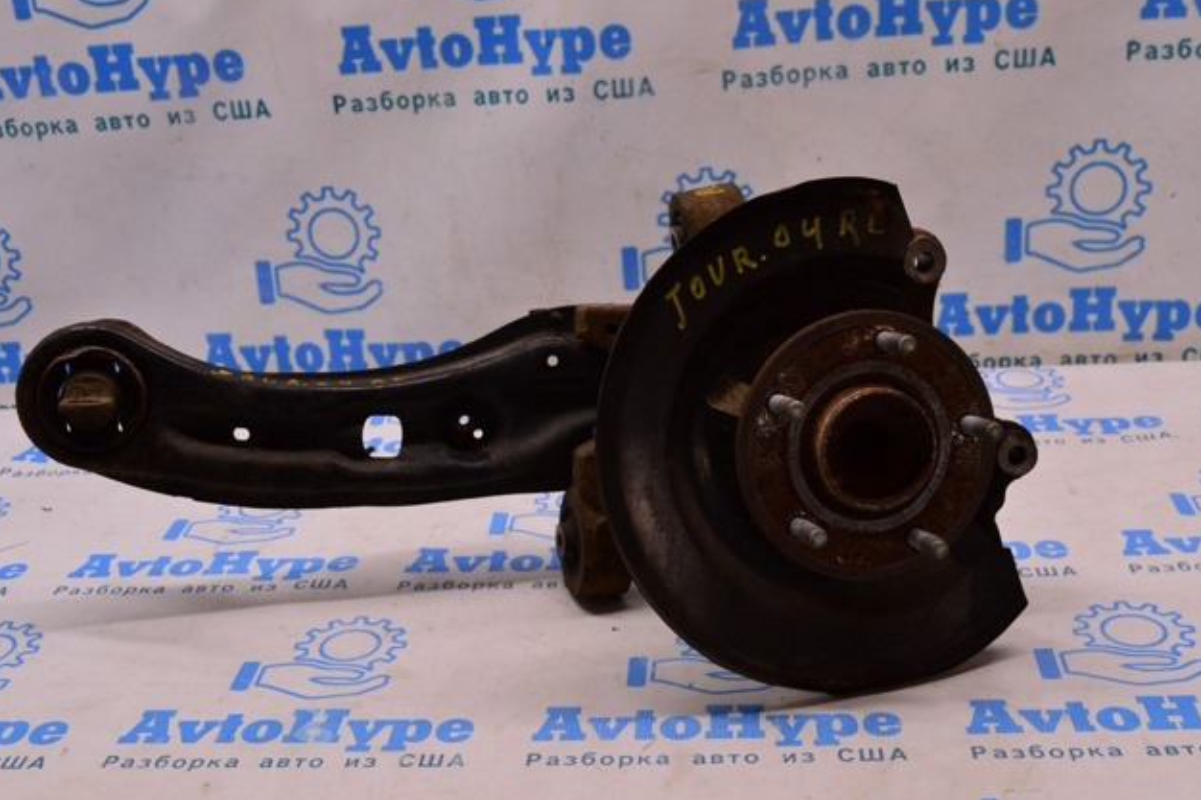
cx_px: 597
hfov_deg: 41.5
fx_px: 1585
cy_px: 396
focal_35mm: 48
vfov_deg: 28.3
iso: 1600
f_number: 8
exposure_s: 1/125
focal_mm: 31
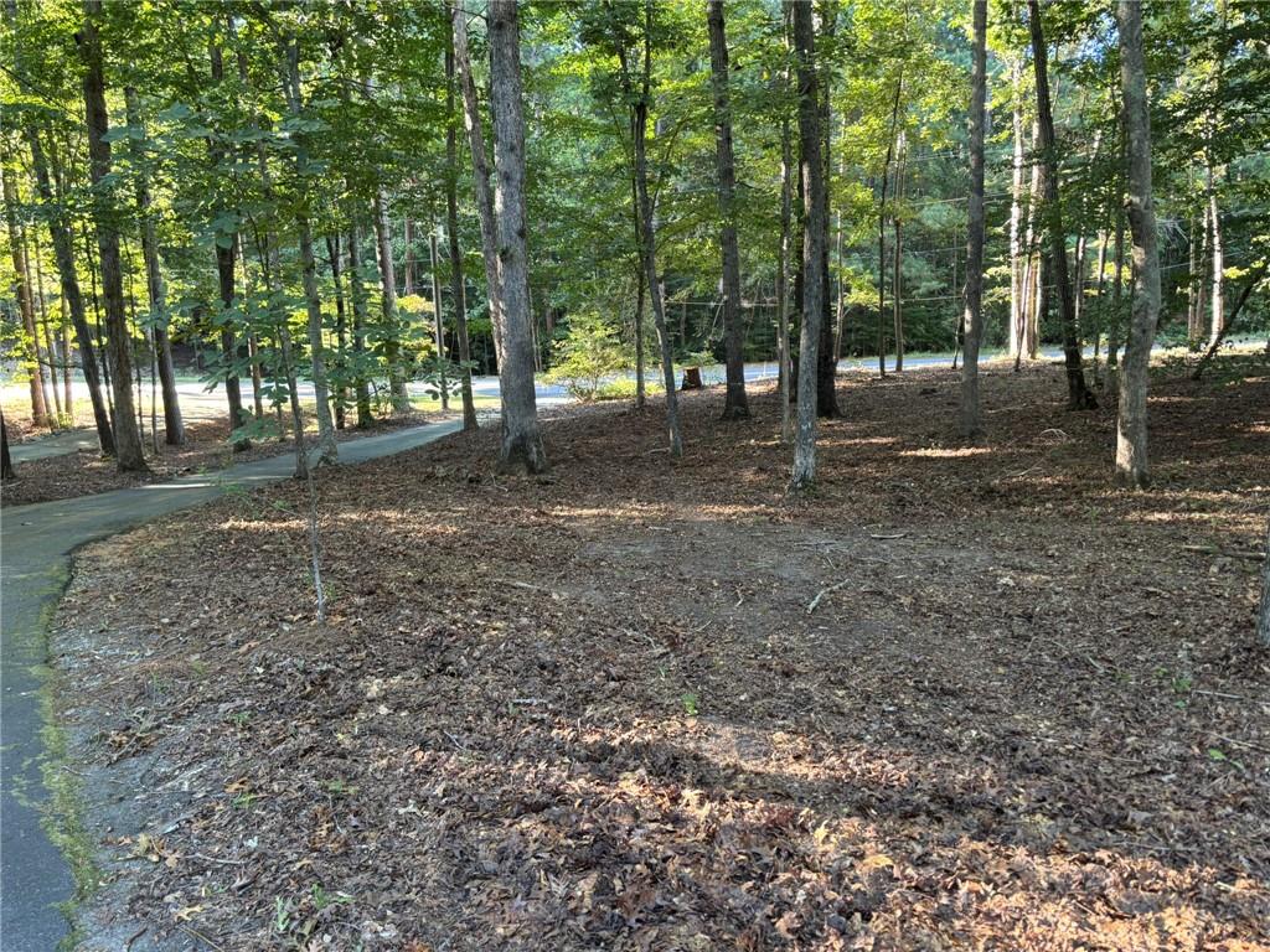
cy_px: 476
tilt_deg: -10.8
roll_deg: +0.6
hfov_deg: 67.3
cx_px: 635
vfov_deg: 53.1
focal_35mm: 26
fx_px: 954
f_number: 1.6
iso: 160
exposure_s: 1/60
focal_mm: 5.96
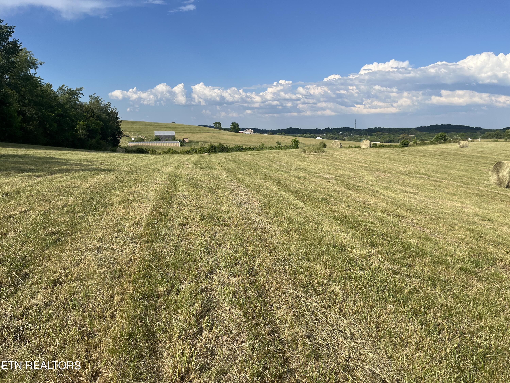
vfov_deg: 53.1
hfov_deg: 67.3
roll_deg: -1.5
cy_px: 192
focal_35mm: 26
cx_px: 255
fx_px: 383
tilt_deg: -8.9
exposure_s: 1/4310
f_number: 1.6
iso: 50
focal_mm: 5.1
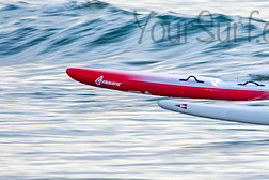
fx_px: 12911
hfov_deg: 1.2
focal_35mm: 1728
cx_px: 243
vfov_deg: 0.8
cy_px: 18
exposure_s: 1/50
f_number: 5.6
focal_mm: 500
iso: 180
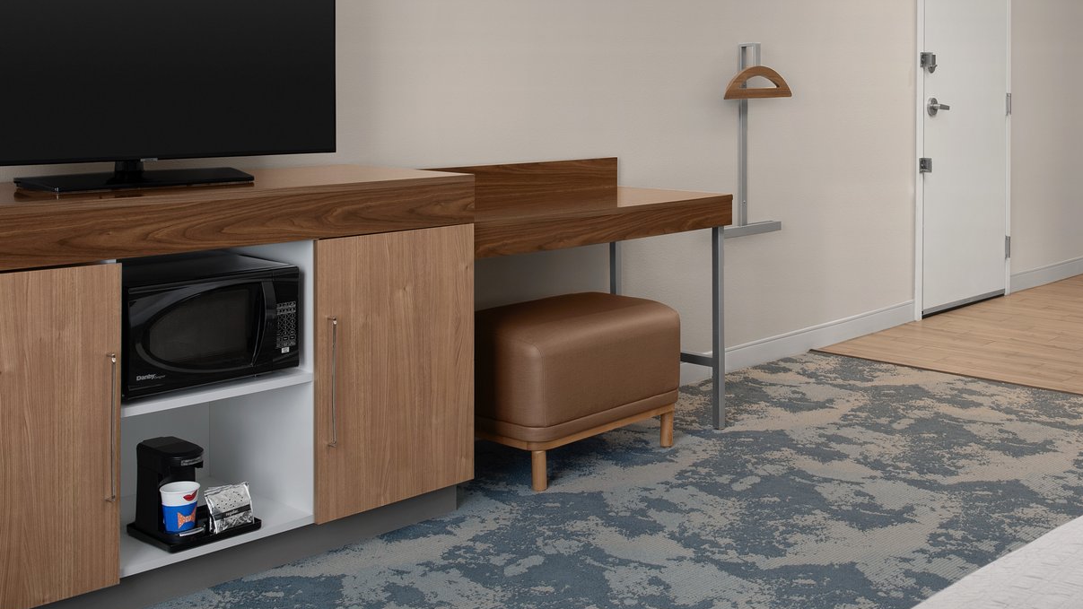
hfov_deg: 44.7
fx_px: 1292
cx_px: 730
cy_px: 204
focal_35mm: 45
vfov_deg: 26.4
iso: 400
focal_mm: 29
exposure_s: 1/160
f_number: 11
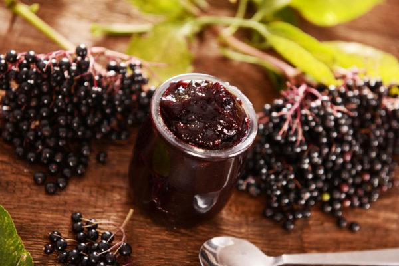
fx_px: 776
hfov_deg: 28.8
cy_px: 133
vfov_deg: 19.5
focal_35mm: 70
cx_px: 200
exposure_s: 1/160
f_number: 5
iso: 200
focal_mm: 70
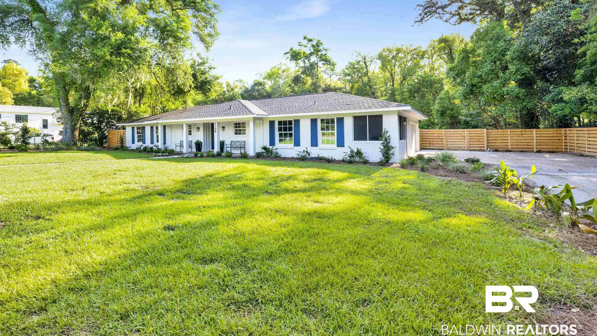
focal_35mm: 17
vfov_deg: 63.2
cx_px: 252
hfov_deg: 95.2
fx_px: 269
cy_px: 130
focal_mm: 14
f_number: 11
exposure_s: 1/60
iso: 400
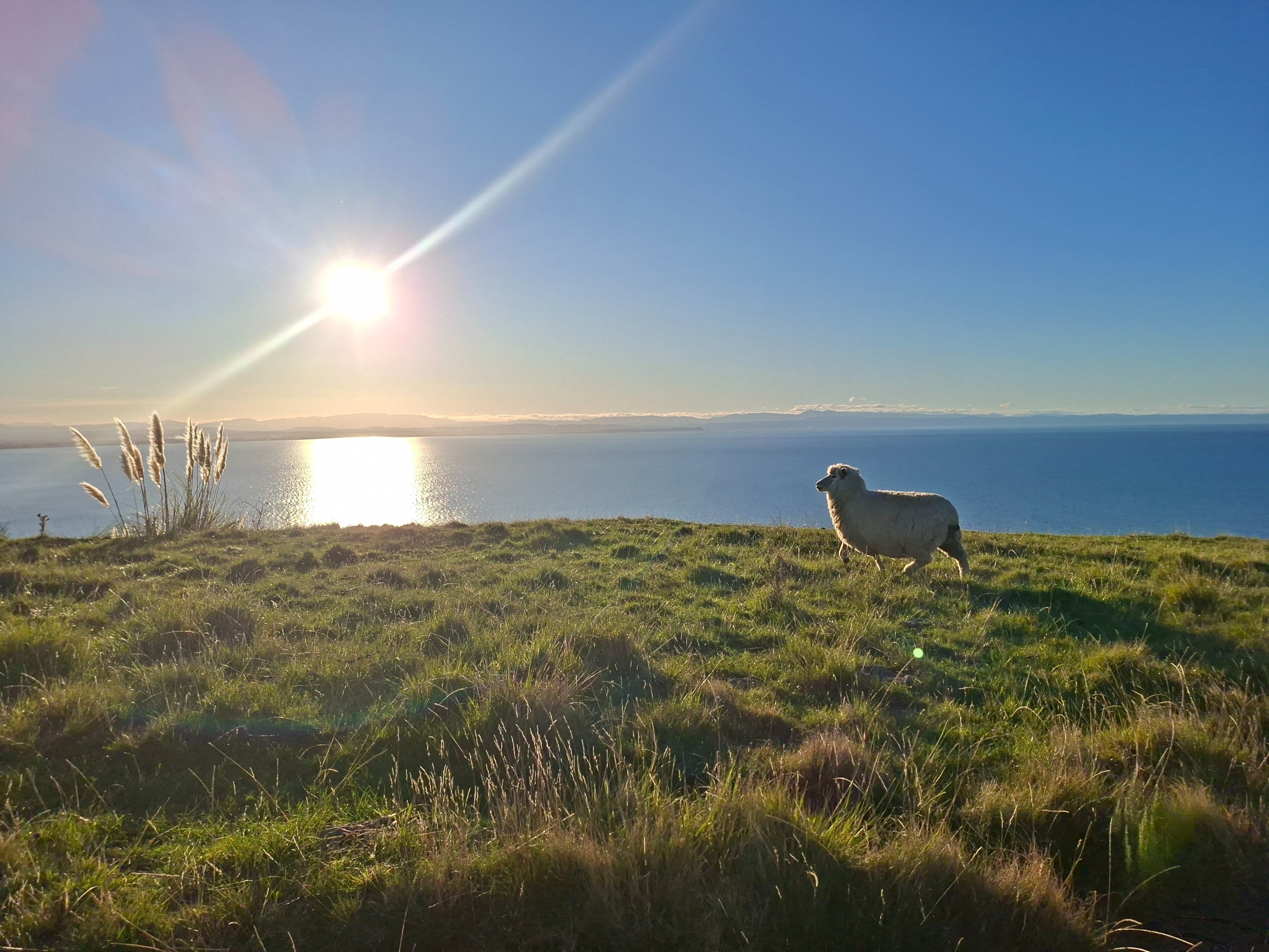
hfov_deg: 73.9
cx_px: 634
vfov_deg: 58.9
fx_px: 843
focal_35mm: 23
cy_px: 476
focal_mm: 5.54
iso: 50
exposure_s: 1/5988
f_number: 1.8
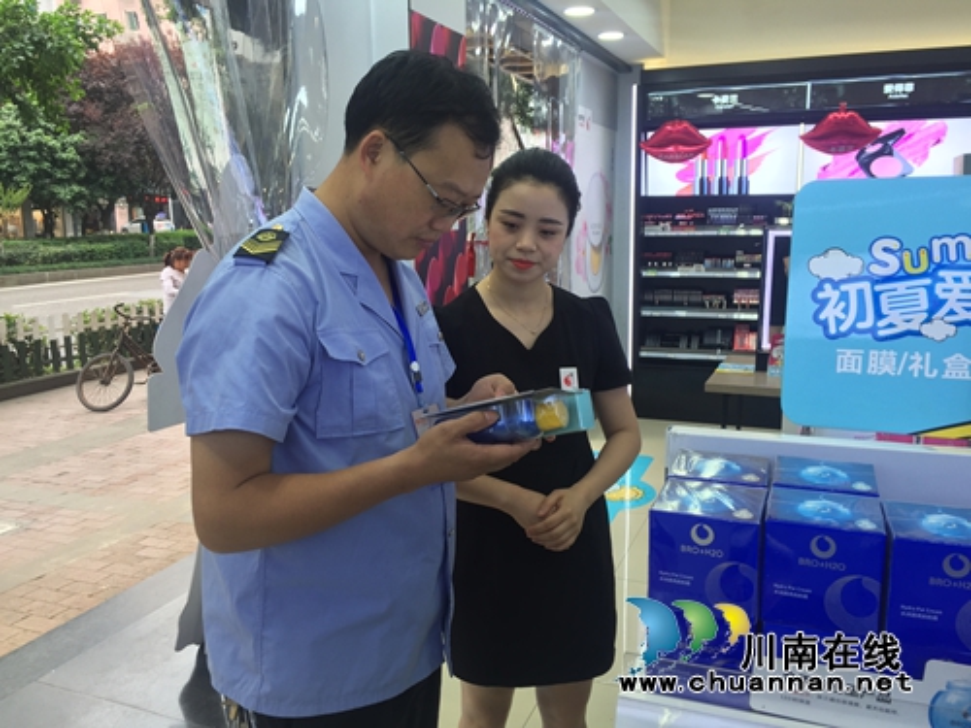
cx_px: 486
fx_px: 813
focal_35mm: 29
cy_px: 364
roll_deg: -0.9
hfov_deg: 61.7
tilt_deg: -10.2
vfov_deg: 48.2
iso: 32
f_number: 2.2
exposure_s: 1/50
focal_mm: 4.15
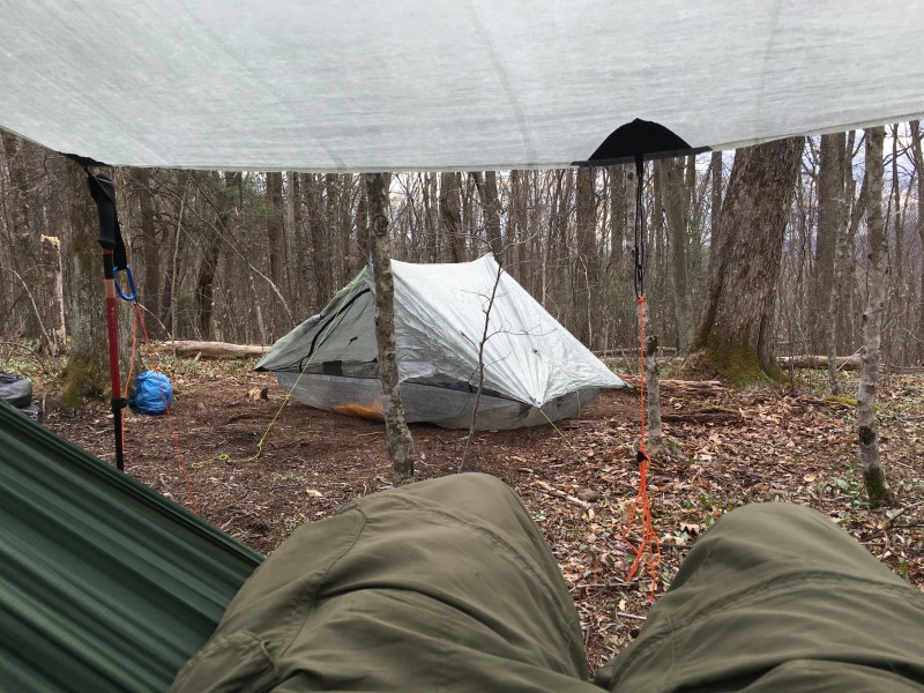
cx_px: 462
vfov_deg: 48.2
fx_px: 774
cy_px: 346
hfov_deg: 61.7
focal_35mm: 29
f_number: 2.2
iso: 25
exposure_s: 1/326
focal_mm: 4.15
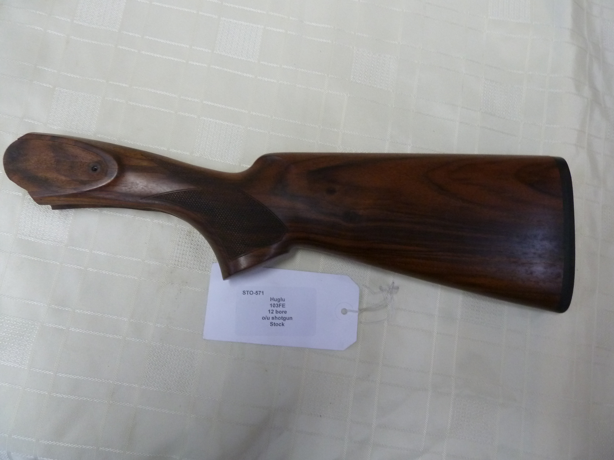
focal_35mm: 25
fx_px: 443
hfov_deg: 69.4
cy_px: 230
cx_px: 307
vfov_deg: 54.9
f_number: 3.3
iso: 320
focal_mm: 4.1
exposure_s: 1/30
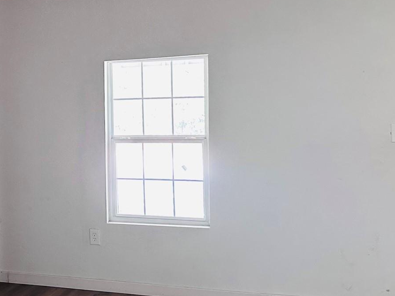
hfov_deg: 32.9
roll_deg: +1.6
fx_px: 627
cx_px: 27
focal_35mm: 55
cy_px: 128
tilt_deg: -2.1
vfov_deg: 26.5
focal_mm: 6.86
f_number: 1.78
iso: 500
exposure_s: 1/60
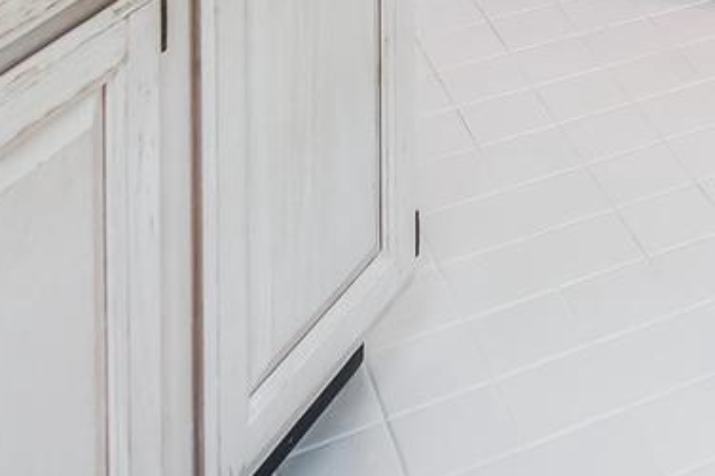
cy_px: -682
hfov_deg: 24.3
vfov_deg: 13.2
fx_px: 1509
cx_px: 852
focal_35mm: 76
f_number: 5.6
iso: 800
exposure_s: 1/125
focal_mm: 14
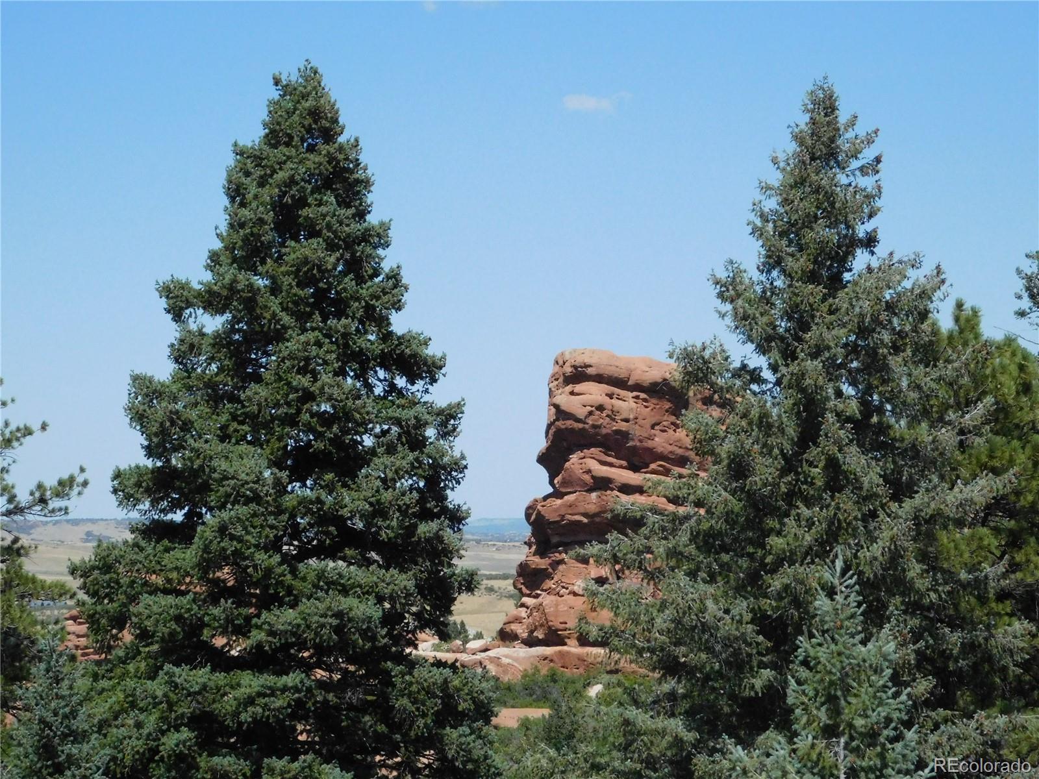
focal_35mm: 99
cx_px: 520
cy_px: 390
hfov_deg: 19.8
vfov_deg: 14.9
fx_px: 2971
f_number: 9.2
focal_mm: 17.6
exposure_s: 1/1250
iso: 800
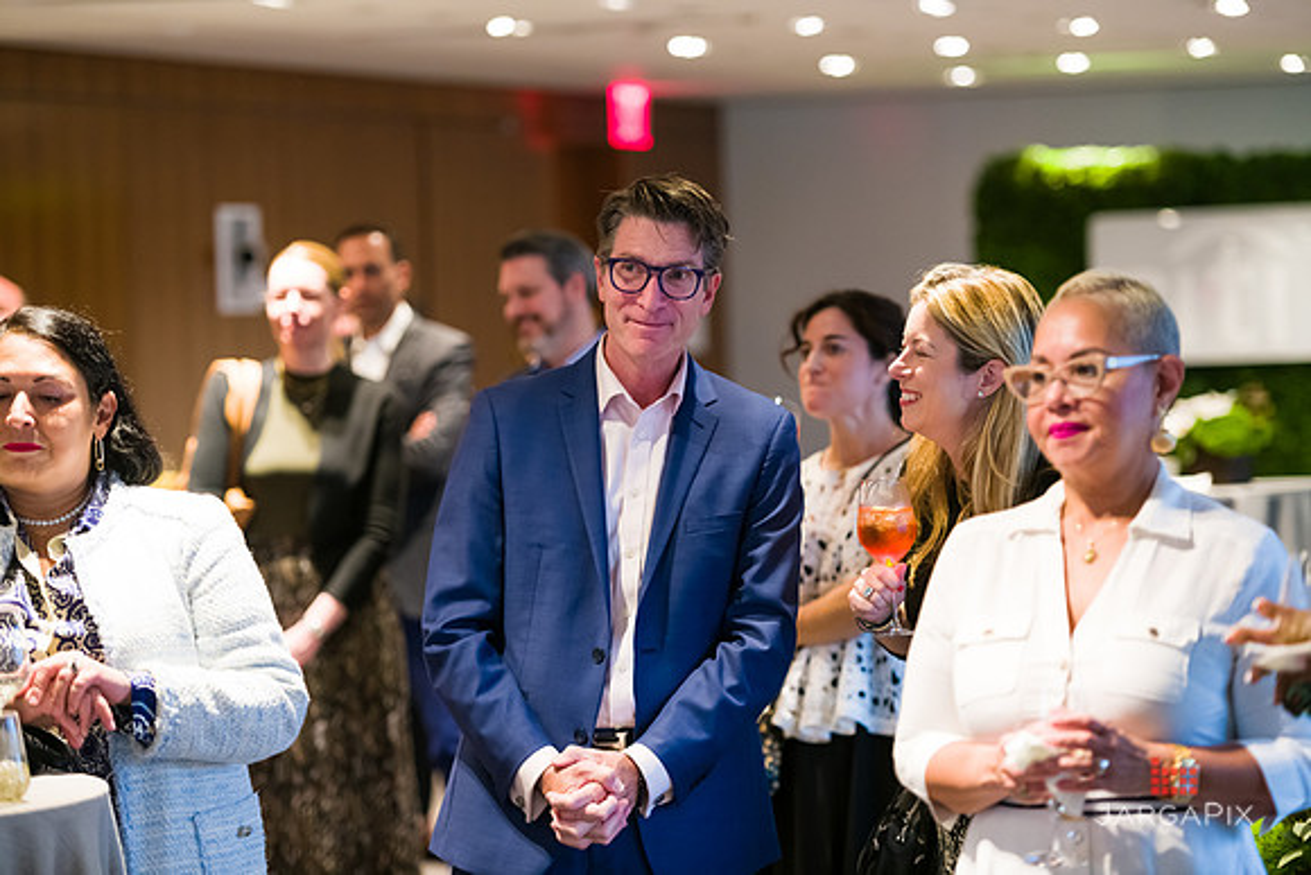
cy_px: 438
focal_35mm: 125
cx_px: 656
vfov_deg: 11.0
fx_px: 4553
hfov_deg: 16.4
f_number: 3.2
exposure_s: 1/125
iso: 1600
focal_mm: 125
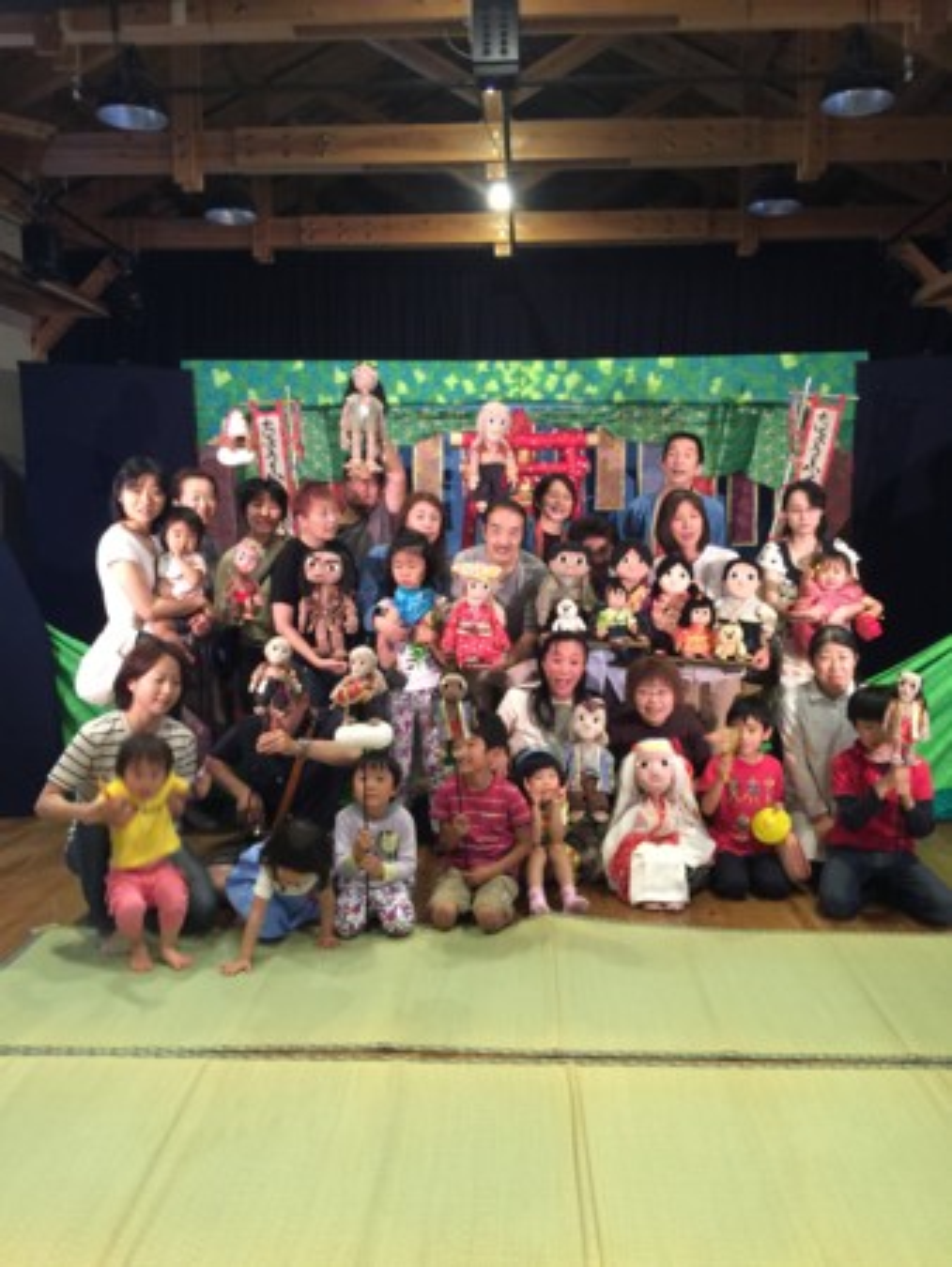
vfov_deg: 61.6
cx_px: 476
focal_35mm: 29
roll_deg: +0.0
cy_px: 634
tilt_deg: -5.0
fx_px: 1062
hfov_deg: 48.3
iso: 64
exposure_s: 1/4
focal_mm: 4.15
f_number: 2.2
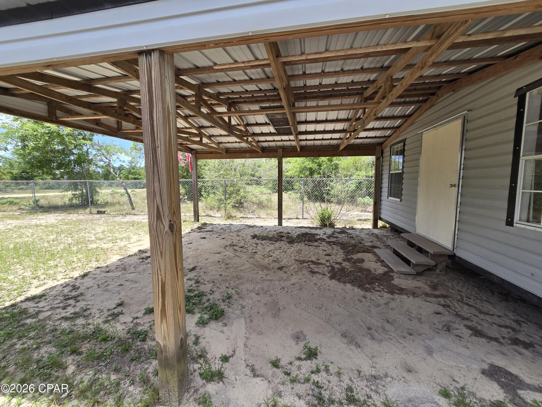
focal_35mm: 13
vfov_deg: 89.9
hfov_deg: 106.2
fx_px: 204
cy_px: 204
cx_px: 271
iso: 50
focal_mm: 2.2
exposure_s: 1/794
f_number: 2.2
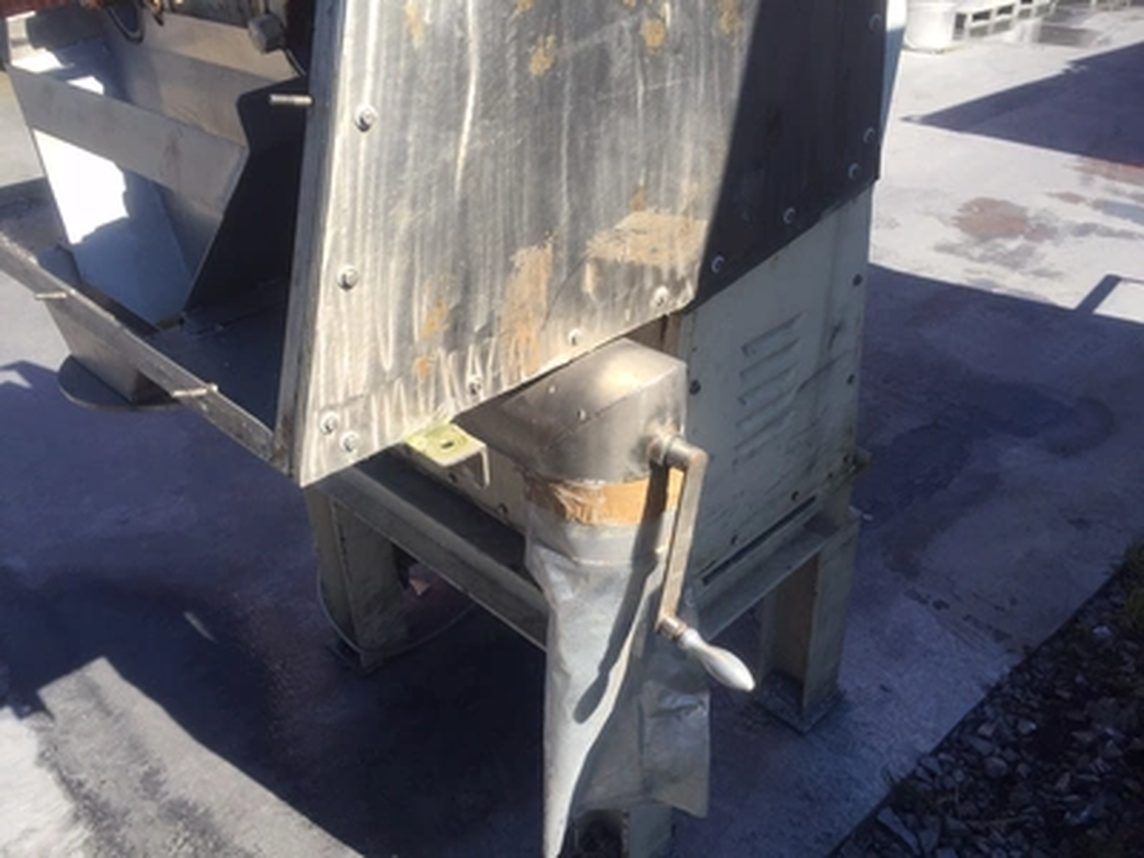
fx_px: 958
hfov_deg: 61.7
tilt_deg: -29.5
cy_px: 429
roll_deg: -0.8
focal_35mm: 29
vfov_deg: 48.2
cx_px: 572
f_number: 2.2
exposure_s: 1/1199
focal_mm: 4.15
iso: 32
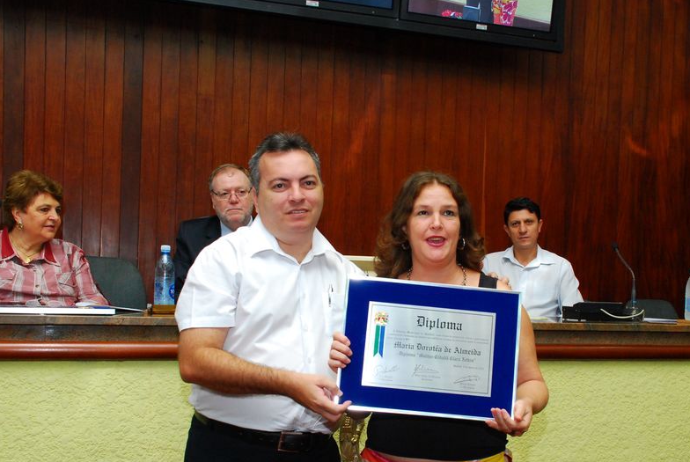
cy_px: 300
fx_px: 902
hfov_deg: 41.8
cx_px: 393
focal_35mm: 47
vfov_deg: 28.6
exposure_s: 1/60
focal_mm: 24
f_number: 6.3
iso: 800
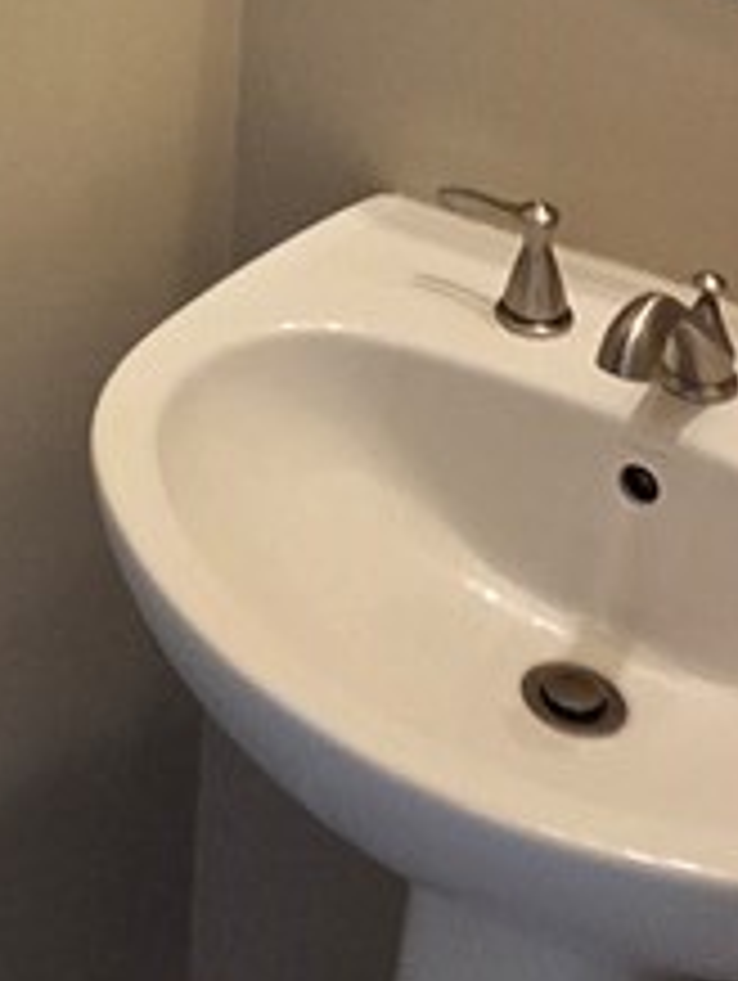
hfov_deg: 22.8
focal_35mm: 61
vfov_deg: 27.0
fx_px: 1731
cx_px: -54
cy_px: -270
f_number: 2.2
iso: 125
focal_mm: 2.2
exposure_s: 1/120
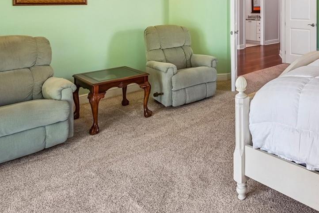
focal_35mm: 31
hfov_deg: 53.3
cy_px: 7
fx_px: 275
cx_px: 283
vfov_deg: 38.3
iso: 400
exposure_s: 1/20
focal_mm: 14
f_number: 8
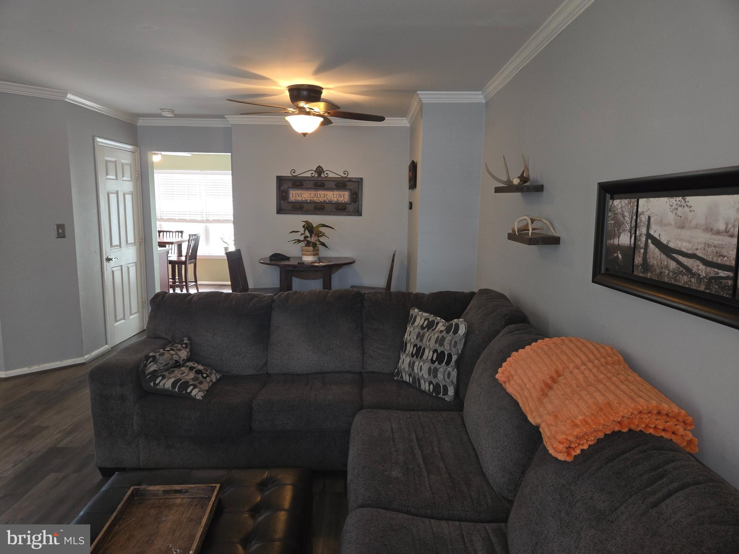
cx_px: 370
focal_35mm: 23
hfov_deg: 73.9
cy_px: 277
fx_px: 491
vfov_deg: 58.9
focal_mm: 5.4
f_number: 1.8
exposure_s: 1/40
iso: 100
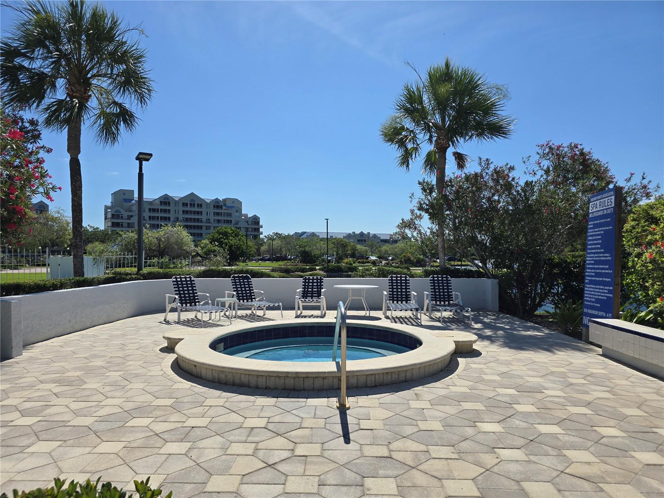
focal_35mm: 23
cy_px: 249
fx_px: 441
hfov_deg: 73.9
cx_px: 332
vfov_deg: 58.9
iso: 12
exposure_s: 1/1414
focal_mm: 6.3
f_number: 1.7
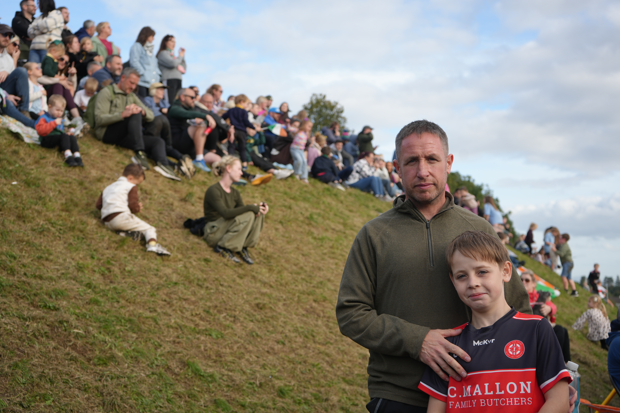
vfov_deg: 28.6
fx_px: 809
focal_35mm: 47
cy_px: 206
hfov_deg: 41.9
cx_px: 310
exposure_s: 1/320
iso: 100
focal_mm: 47
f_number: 4.5
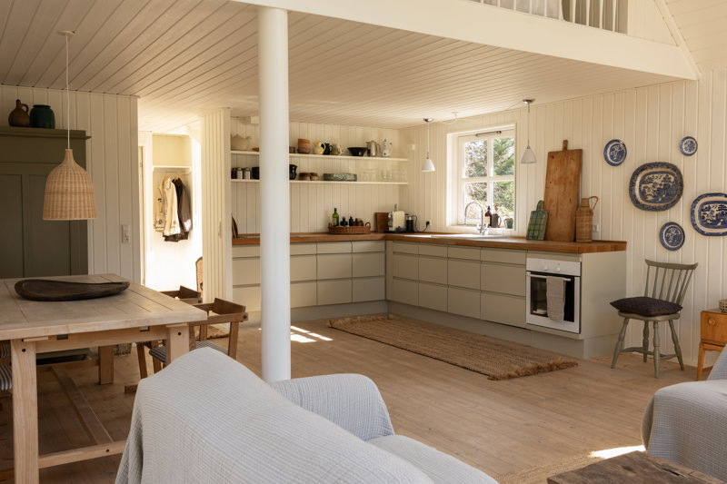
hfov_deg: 57.2
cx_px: 364
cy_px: 242
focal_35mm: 33
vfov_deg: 40.0
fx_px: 666
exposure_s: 1/20
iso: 400
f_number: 10
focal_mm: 33
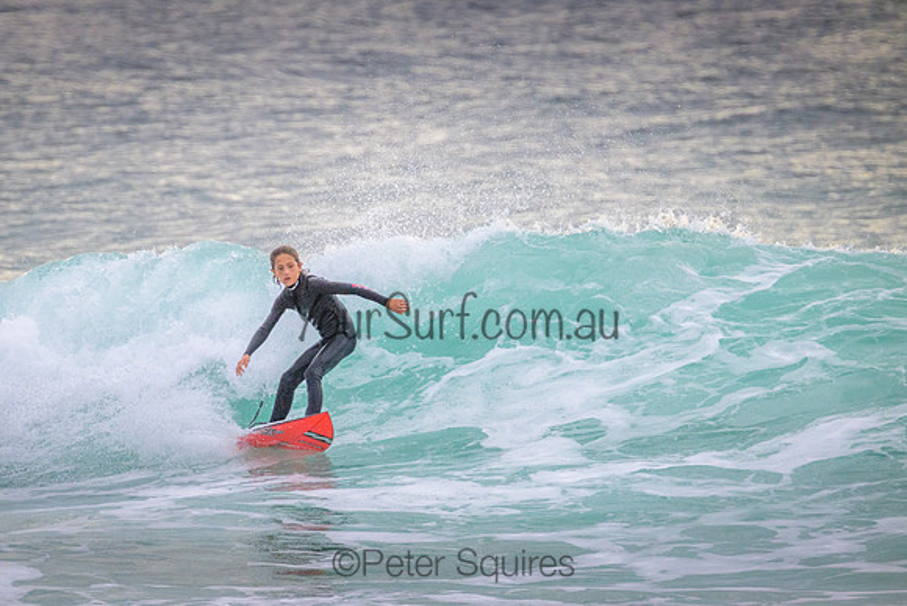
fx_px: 22659
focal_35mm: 899
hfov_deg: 2.3
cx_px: 397
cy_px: 331
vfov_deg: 1.5
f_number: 11
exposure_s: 1/2000
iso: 1800
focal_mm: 800
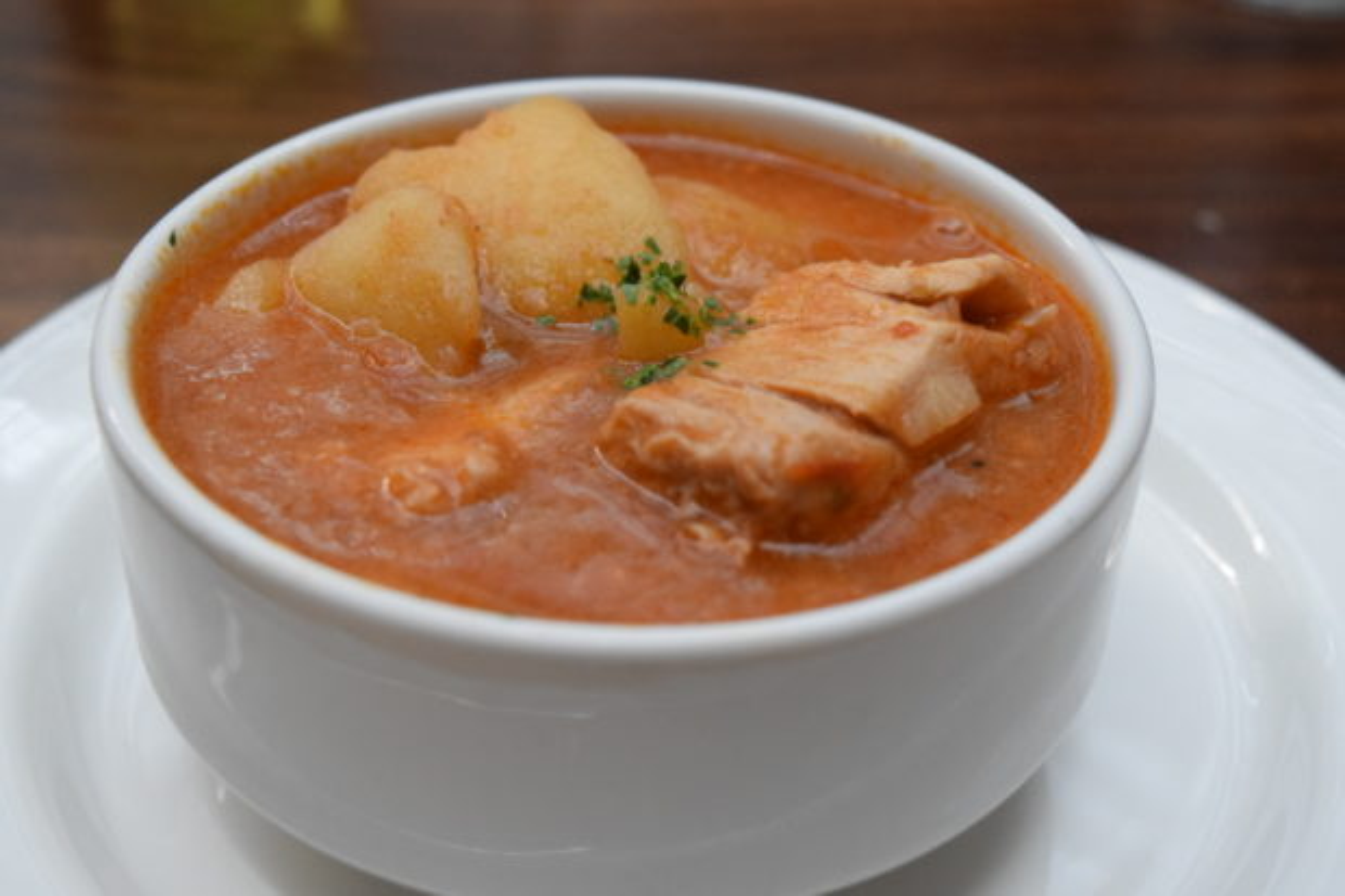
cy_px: 448
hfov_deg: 35.1
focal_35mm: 57
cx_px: 672
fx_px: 2129
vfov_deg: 23.8
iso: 3200
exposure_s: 1/160
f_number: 6.3
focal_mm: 38
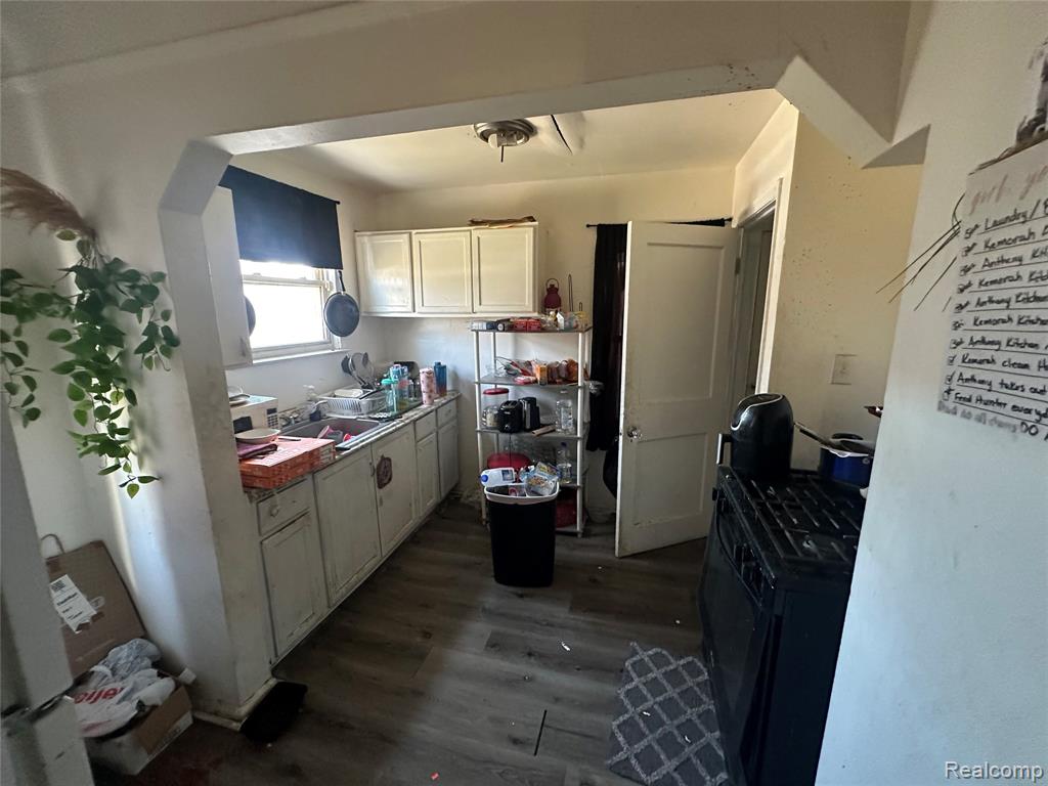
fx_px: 424
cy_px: 393
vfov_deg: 85.7
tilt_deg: -10.0
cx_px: 524
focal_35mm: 14
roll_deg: -0.2
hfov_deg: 102.1
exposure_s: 1/60
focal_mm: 2.22
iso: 640
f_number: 2.2
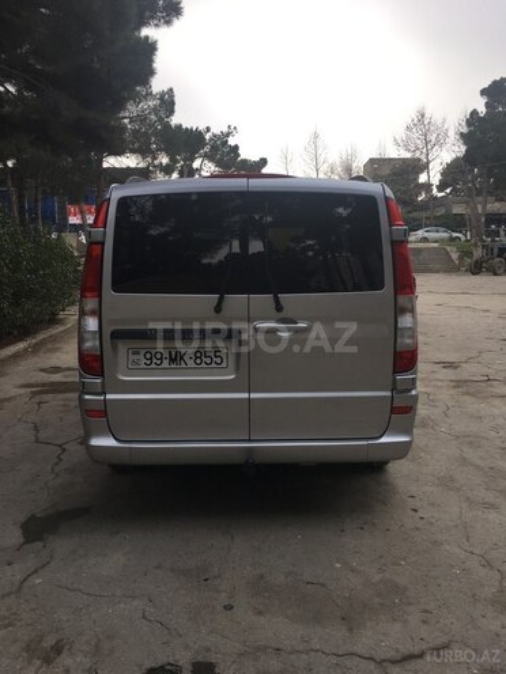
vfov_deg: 61.7
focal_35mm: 29
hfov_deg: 48.2
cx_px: 253
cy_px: 337
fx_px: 565
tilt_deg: -10.5
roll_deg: -0.6
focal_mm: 4.15
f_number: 2.2
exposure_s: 1/343
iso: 25
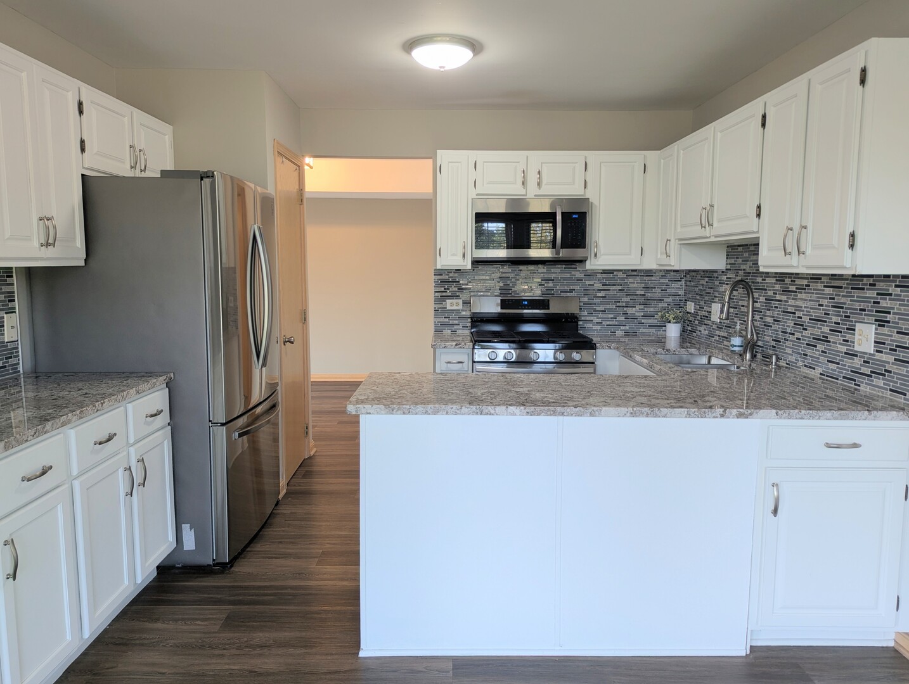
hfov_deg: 71.5
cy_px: 342
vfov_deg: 56.9
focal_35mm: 24
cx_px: 454
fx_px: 631
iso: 48
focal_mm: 6.81
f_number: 1.85
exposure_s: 1/40
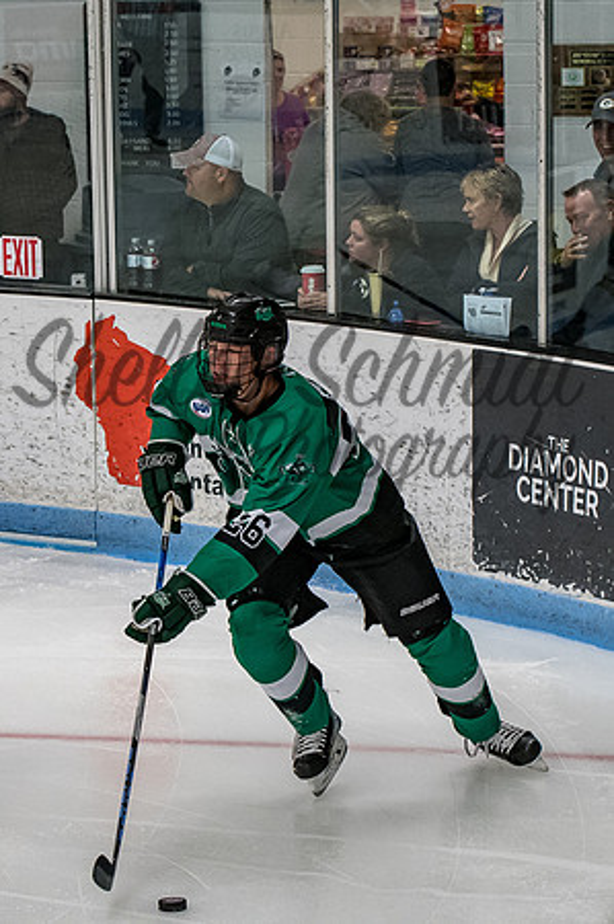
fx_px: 4381
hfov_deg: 8.0
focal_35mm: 171
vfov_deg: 12.0
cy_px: 423
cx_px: 233
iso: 2500
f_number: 4
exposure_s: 1/800
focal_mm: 70
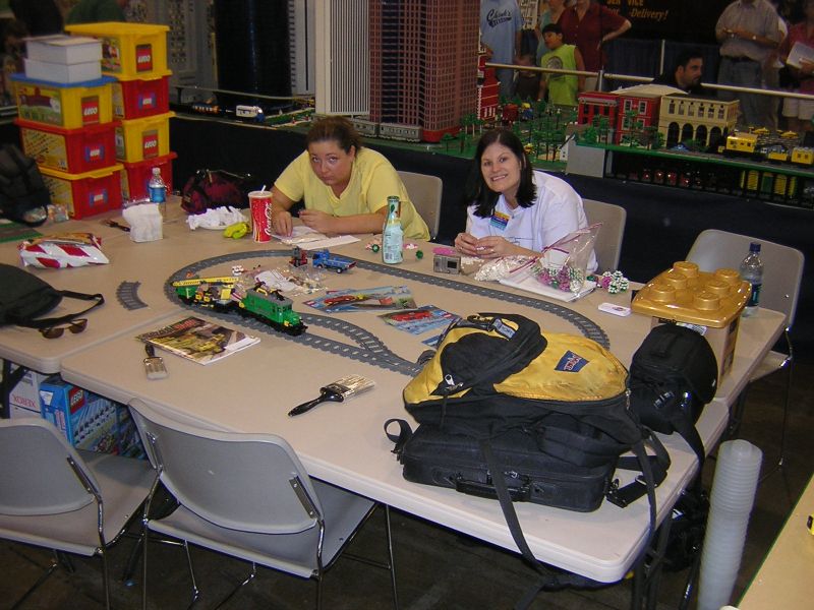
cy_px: 305
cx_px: 407
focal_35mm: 36
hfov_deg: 51.4
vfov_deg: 39.7
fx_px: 847
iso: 212
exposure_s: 1/60.1
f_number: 2.6
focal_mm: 4.7
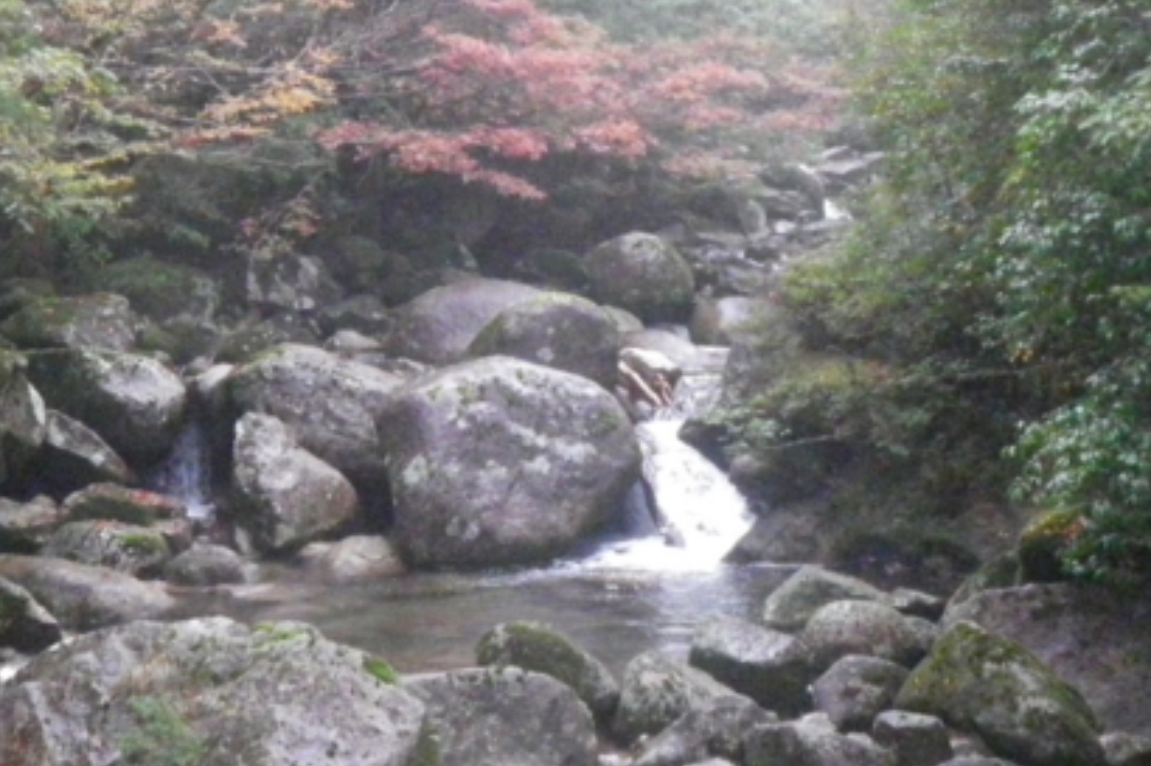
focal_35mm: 71
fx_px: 2269
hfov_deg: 28.4
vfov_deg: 19.1
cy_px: 230
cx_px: 494
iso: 800
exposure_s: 1/60
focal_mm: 6.2
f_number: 3.8
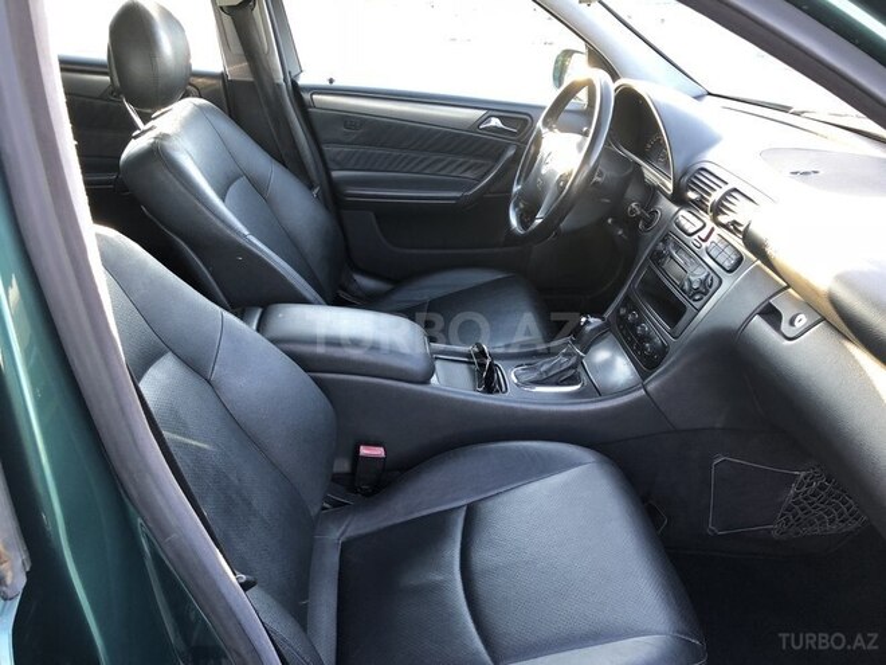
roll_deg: -3.2
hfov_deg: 61.7
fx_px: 742
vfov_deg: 48.2
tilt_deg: -27.3
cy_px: 332
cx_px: 443
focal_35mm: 29
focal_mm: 3.99
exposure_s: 1/33
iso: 40
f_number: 1.8
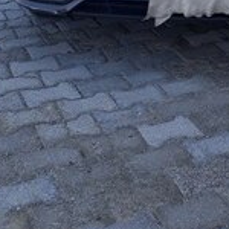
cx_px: 192
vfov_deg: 20.8
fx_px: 591
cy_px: -29
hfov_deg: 21.6
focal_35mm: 79
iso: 40
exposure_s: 1/502
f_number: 1.9
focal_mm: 3.6
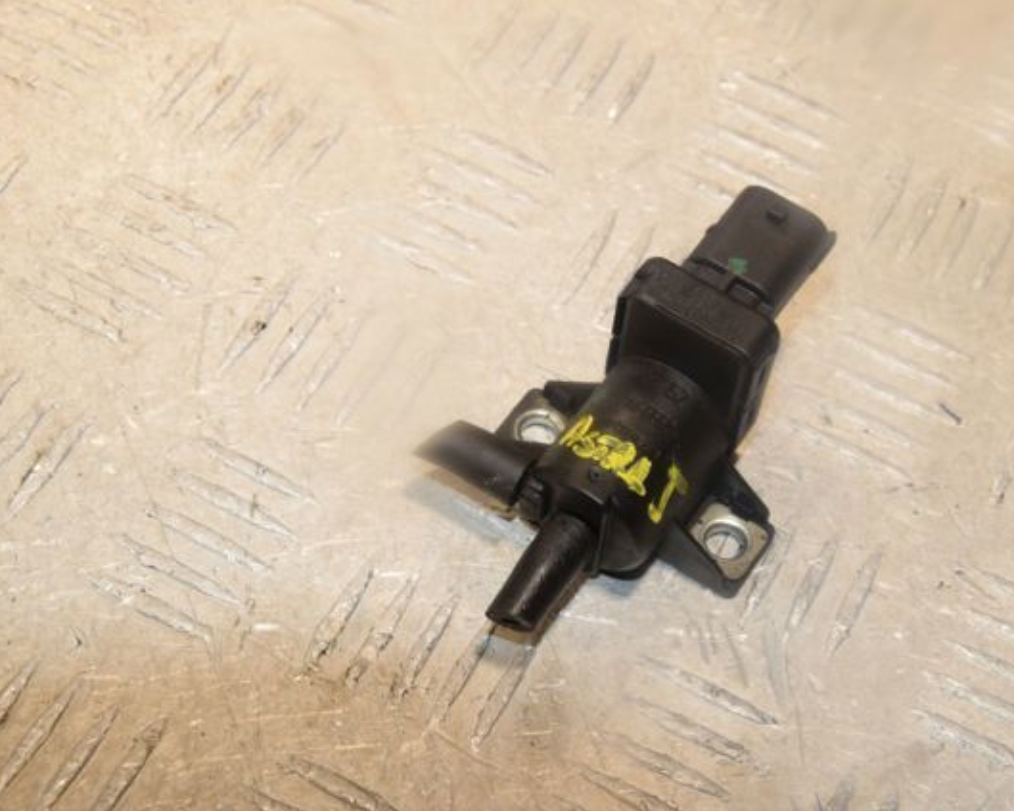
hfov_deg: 24.8
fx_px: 2297
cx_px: 606
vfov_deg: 20.0
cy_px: 406
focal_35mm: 77
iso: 1600
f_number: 10
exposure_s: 1/200
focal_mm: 45
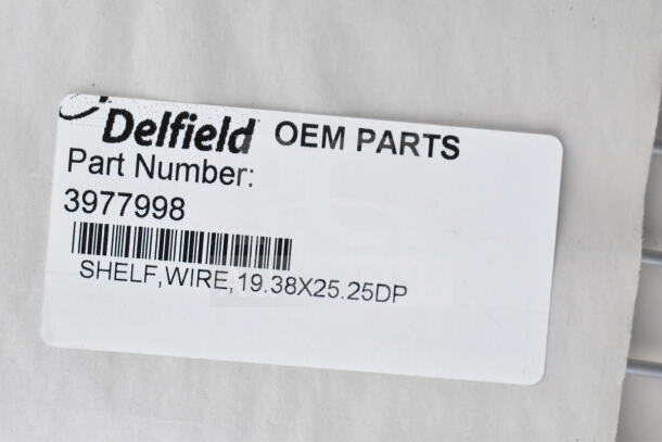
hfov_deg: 33.4
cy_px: 221
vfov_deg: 22.6
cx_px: 331
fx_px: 1104
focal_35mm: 60
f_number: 11
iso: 1600
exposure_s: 1/500
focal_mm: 40
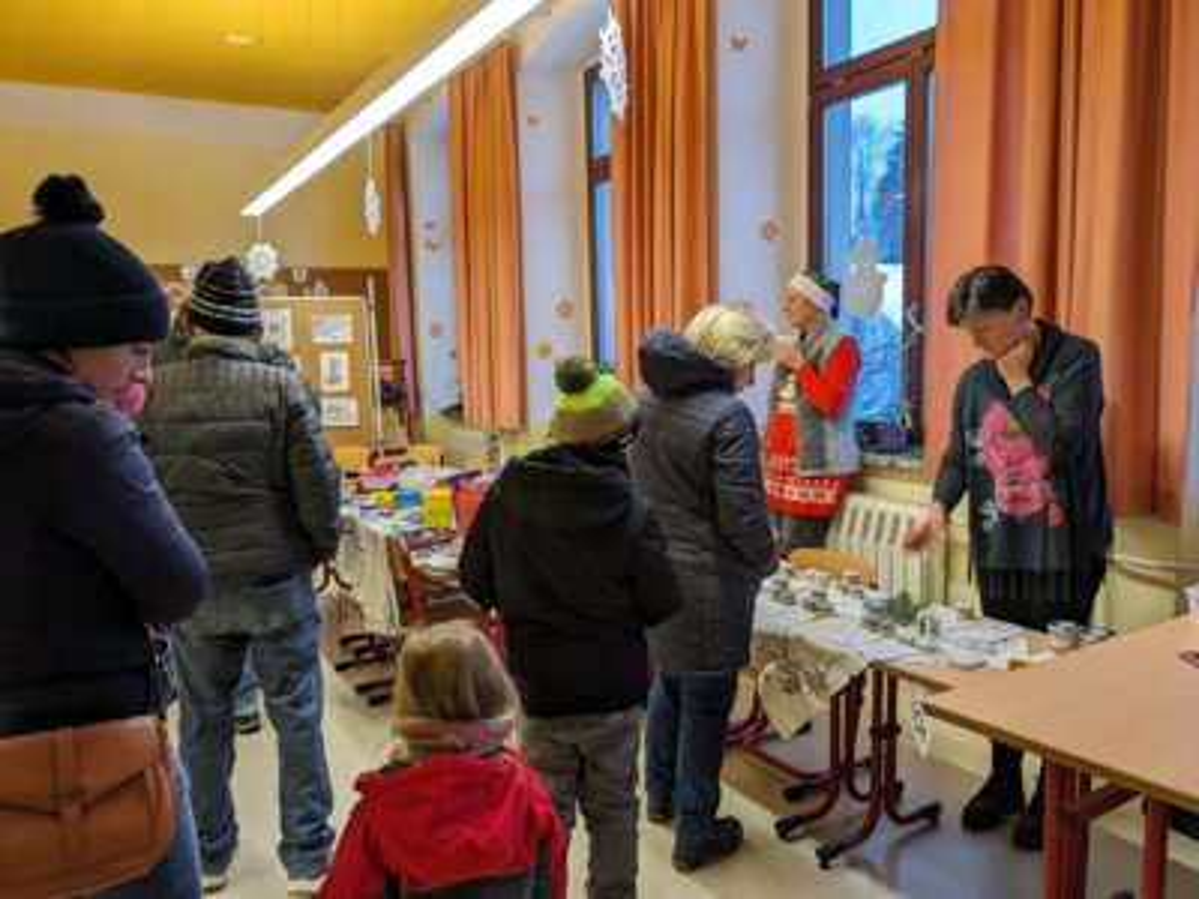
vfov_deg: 51.4
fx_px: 935
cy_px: 450
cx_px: 600
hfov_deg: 65.3
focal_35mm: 27
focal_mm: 4.38
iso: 118
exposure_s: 1/50
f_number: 1.73
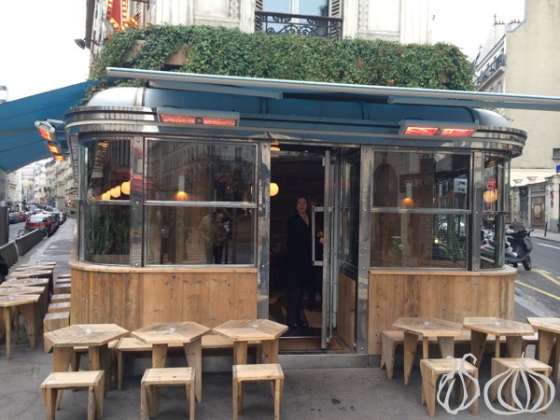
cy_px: 210
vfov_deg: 46.8
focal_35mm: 30
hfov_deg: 60.0
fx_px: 485
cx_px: 280
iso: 64
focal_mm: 4.12
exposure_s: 1/120
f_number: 2.2
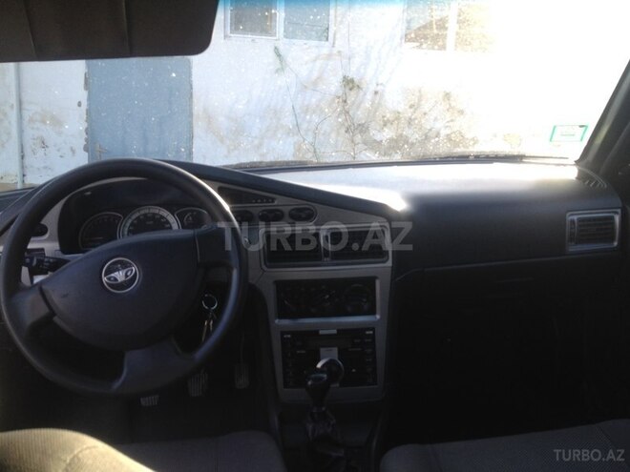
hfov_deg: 52.6
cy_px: 236
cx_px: 315
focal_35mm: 35
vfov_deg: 40.7
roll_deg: -1.1
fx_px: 637
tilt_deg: -10.2
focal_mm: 4.28
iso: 50
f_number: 2.4
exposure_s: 1/168
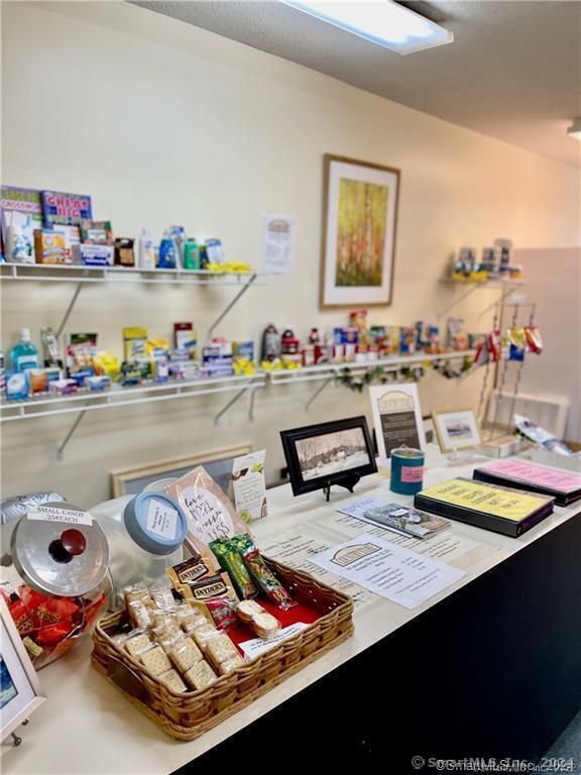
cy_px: 388
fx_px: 582
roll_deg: -1.9
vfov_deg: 67.3
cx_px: 290
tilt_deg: -9.2
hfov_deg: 53.1
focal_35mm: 26
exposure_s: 1/120
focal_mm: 5.1
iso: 100
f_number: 1.6
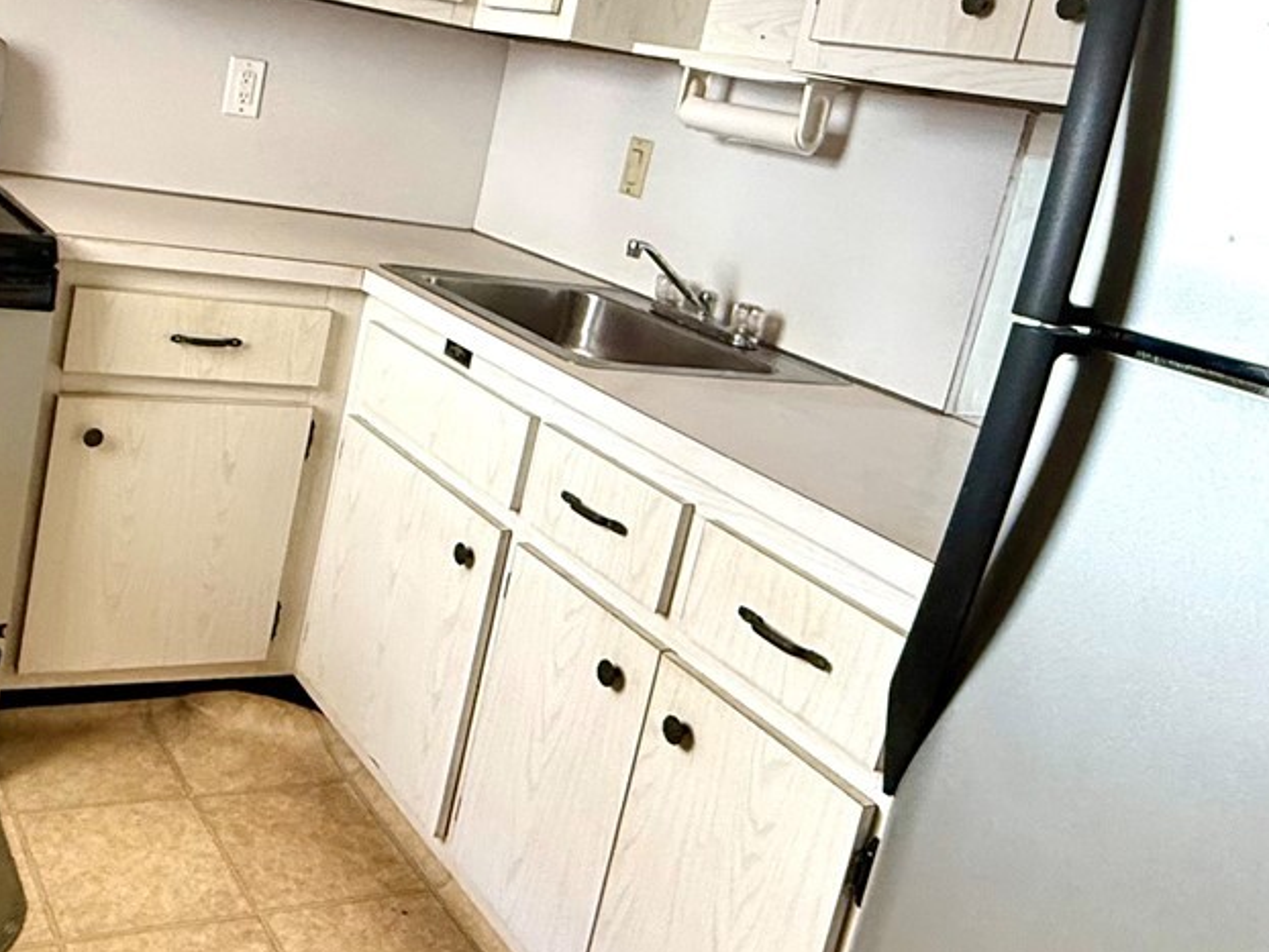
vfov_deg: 39.1
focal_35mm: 36
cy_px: 296
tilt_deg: -10.1
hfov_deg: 49.6
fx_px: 1320
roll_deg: -10.9
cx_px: 343
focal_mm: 2.22
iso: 400
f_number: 2.2
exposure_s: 1/60
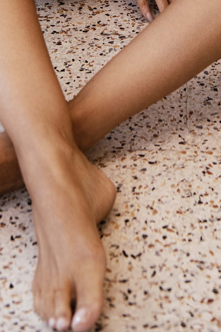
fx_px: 1381
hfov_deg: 9.1
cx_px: 177
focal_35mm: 150
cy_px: -204
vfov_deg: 12.8
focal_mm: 45
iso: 1000
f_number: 4.5
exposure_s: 1/200
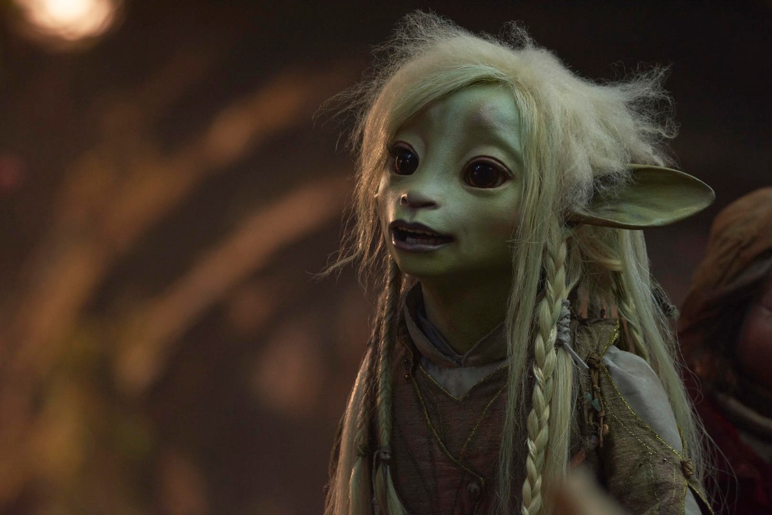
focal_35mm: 280
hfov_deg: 7.4
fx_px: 6006
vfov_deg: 4.9
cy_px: 258
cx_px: 386
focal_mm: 280
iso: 1250
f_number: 5.6
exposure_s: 1/200
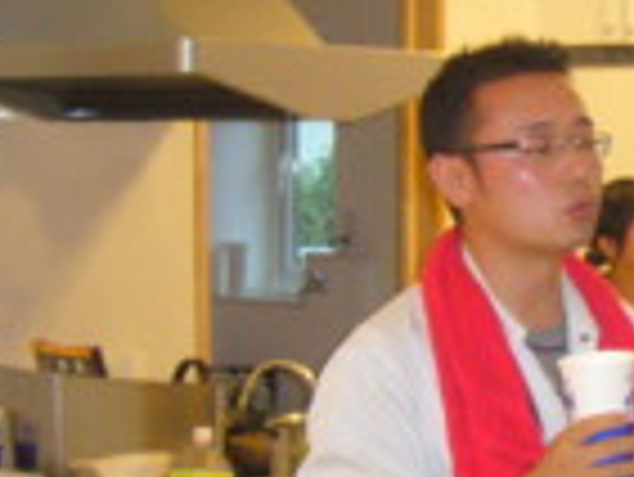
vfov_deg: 13.2
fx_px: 2053
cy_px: 256
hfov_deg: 16.5
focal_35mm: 112
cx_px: 836
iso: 250
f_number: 2.8
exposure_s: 1/30
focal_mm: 5.8
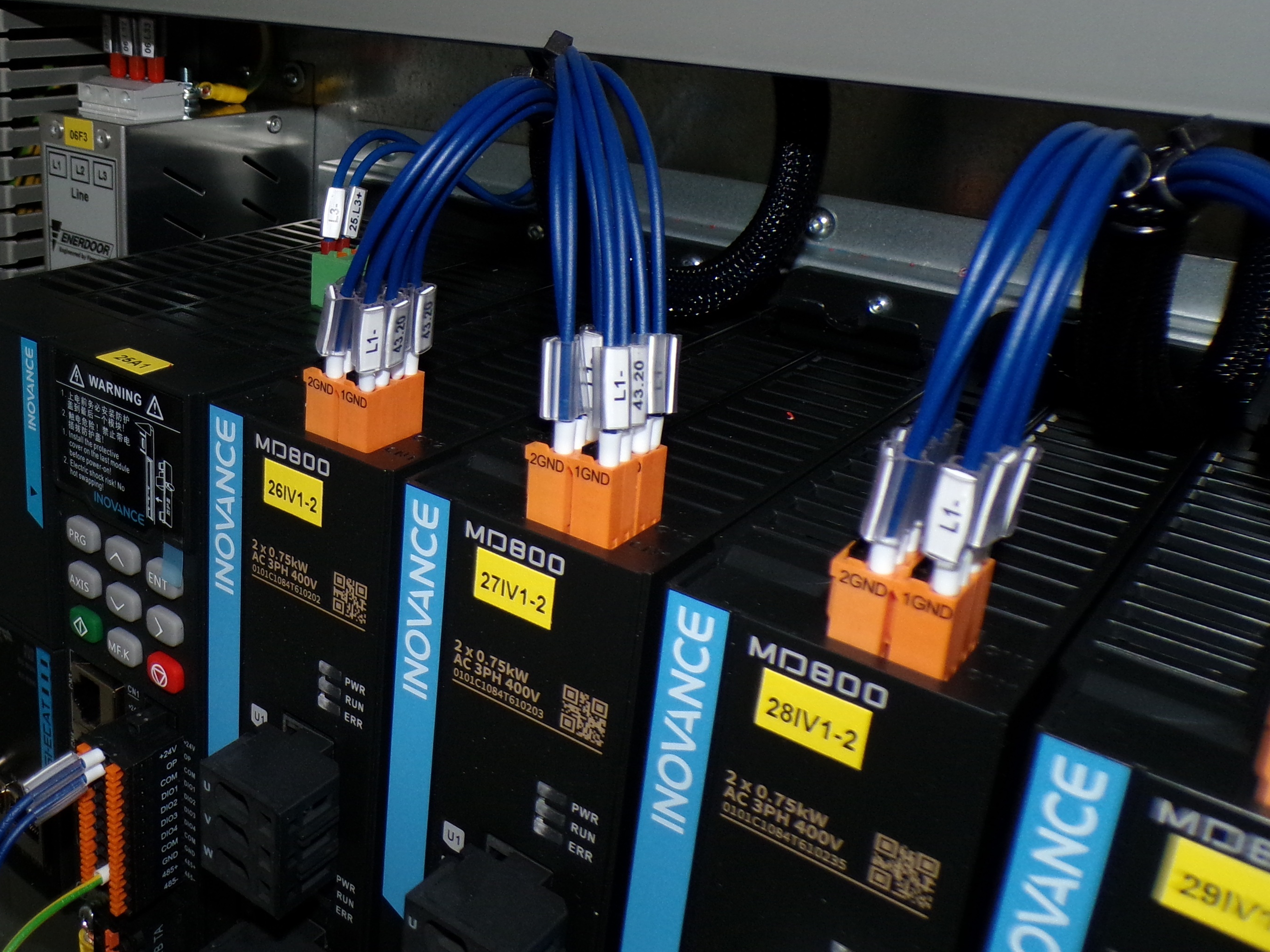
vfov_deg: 39.2
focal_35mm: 36
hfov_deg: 49.5
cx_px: 332
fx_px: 1321
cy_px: 323
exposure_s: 1/60
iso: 200
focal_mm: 4.3
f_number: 3
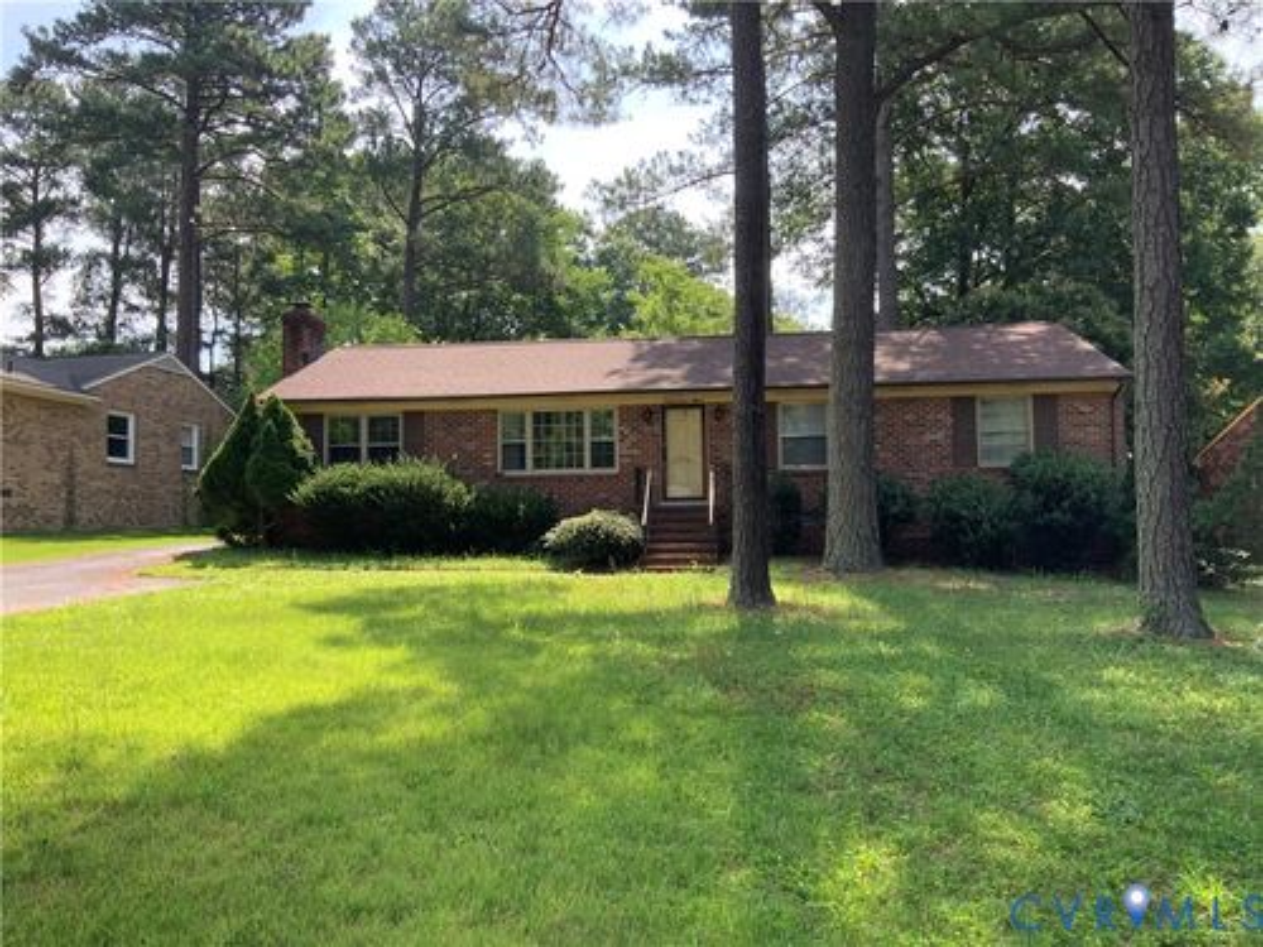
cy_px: 474
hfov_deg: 61.7
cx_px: 632
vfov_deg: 48.2
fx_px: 1058
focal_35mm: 29
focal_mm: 3
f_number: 1.8
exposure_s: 1/428
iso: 16
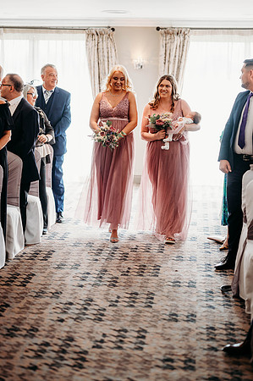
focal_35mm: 85
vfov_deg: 23.9
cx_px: 126
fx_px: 898
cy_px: 190
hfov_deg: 16.0
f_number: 2
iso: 100
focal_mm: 85
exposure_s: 1/250
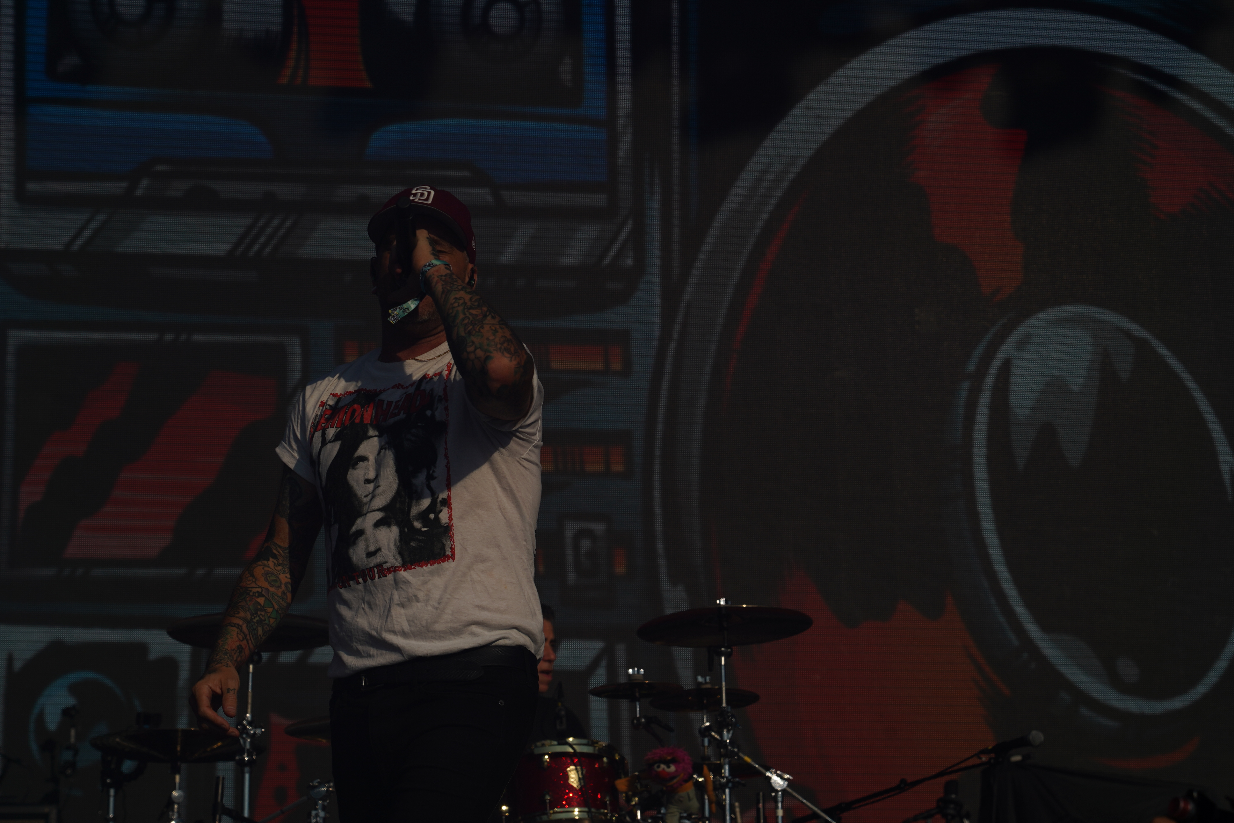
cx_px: 617
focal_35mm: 105
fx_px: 3599
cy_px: 412
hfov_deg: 19.5
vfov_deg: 13.0
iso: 100
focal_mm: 105
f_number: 8
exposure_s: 1/2000
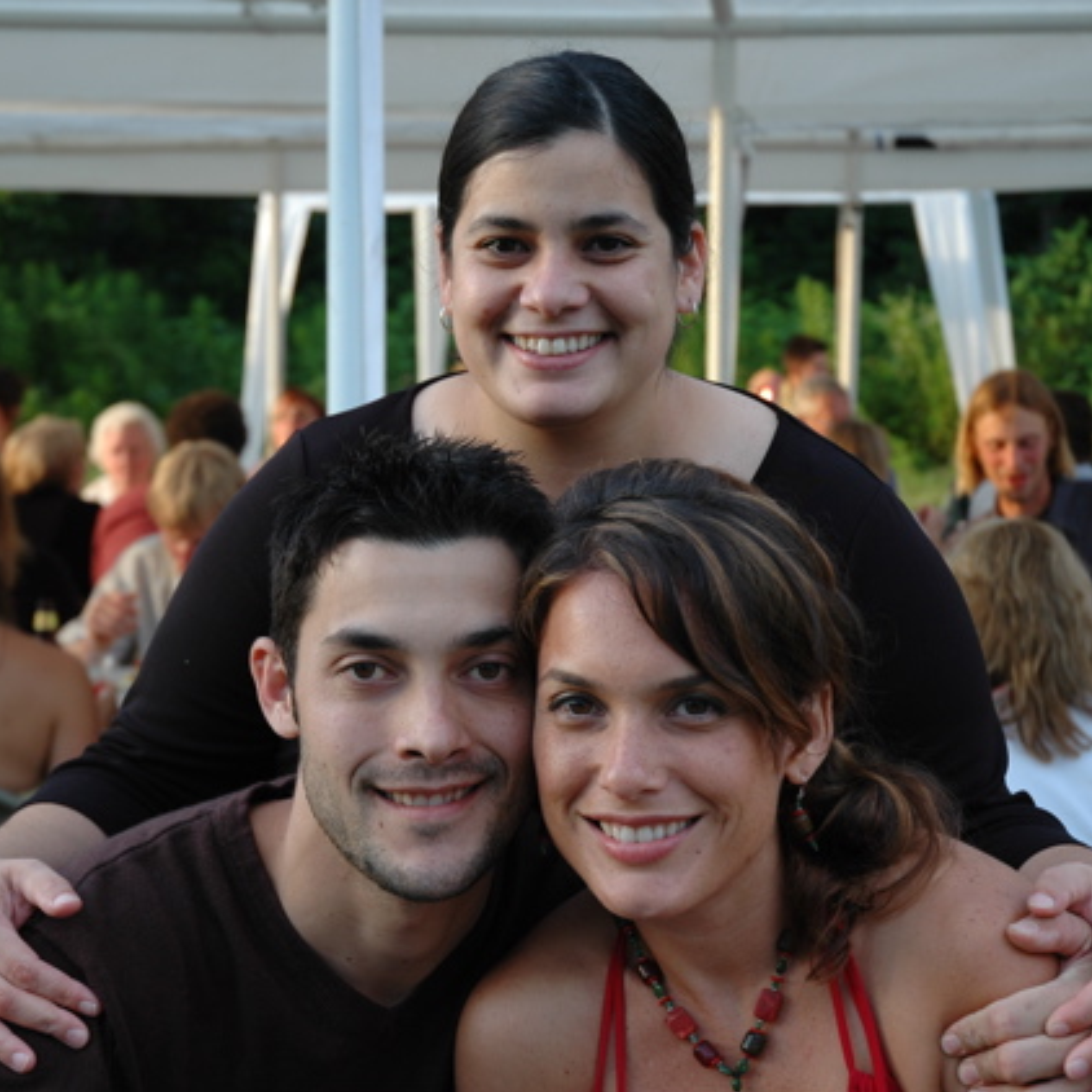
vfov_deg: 20.4
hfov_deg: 20.4
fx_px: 3034
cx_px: 564
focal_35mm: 85
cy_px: 547
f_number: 4.5
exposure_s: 1/100
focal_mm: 44
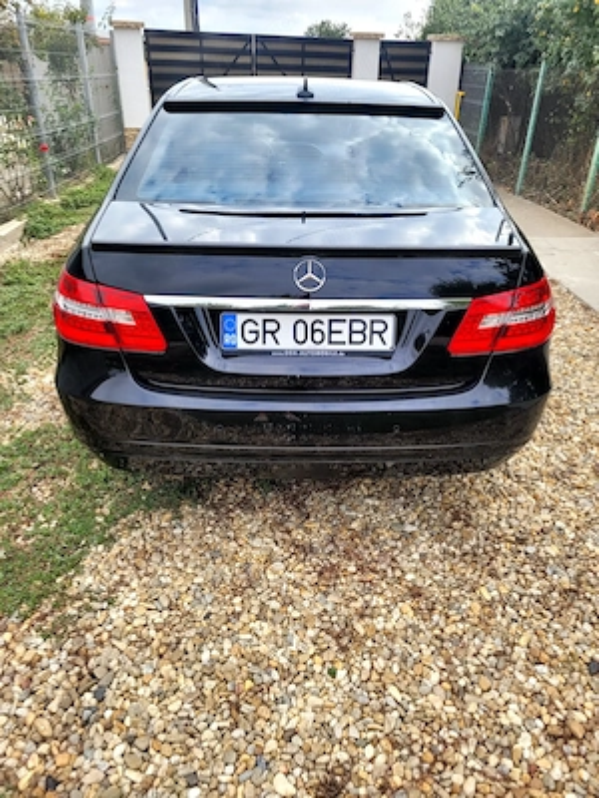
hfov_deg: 53.1
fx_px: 600
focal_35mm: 26
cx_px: 300
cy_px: 399
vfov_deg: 67.3
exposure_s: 1/690
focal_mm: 5.4
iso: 40
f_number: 1.8
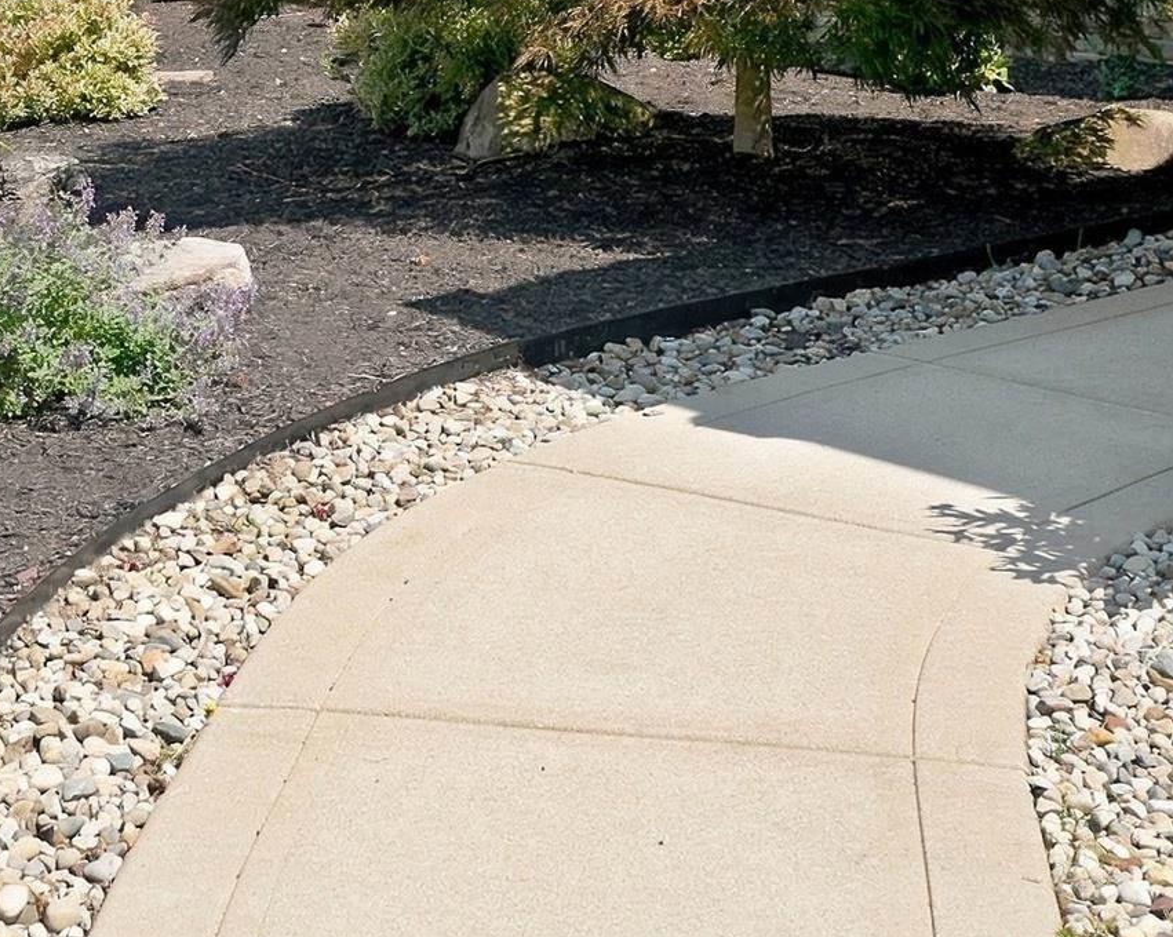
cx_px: 141
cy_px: -194
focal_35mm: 80
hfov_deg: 23.3
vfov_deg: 18.2
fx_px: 2776
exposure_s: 1/800
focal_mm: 19.5
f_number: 5
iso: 100
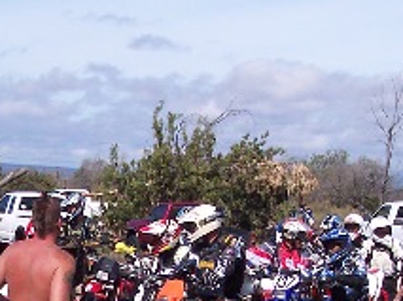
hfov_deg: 13.7
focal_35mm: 143
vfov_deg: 10.3
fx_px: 1662
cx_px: 32
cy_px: 250
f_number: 4.8
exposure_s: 1/1000
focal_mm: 8
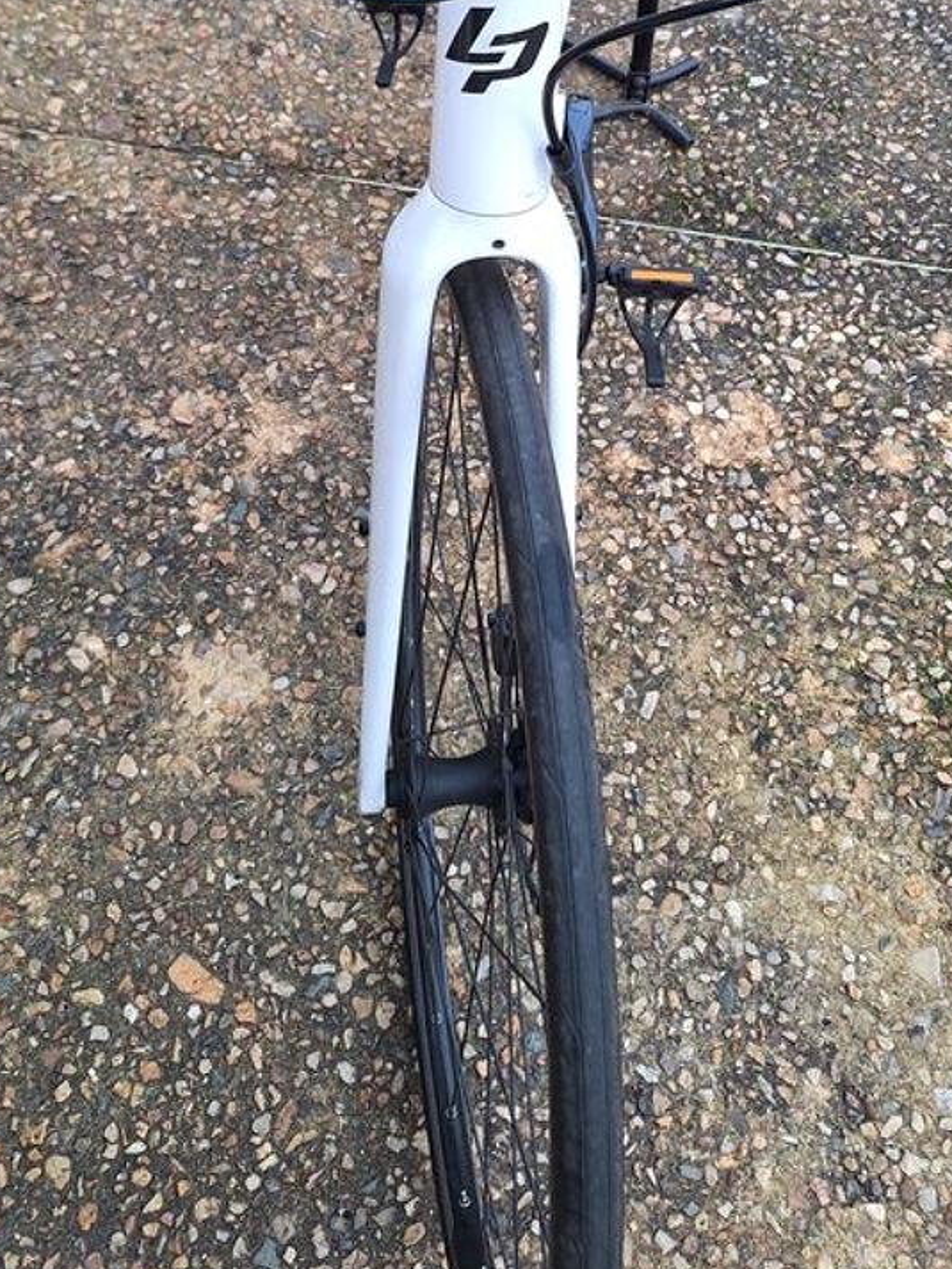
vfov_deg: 41.4
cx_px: 496
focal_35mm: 43
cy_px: 200
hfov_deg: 33.6
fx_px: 1576
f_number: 1.8
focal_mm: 5.54
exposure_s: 1/50
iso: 200
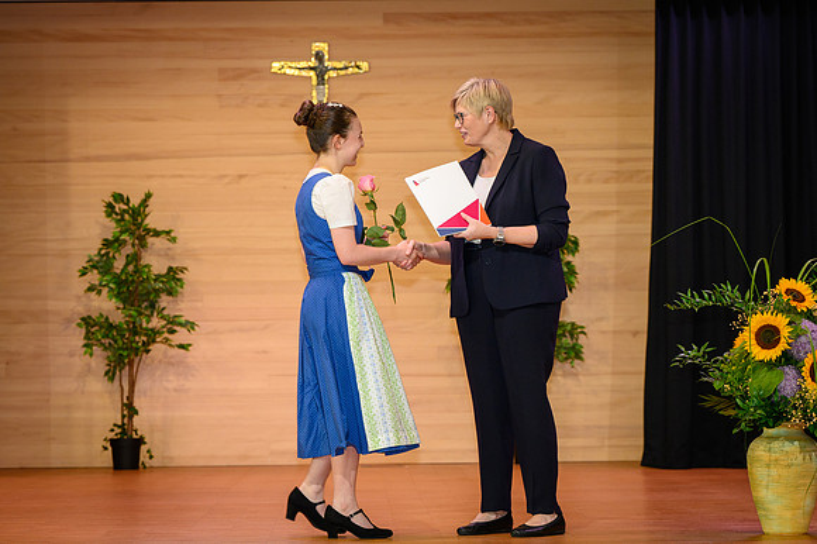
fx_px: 2889
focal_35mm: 127
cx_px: 396
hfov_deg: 16.1
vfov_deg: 10.7
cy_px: 229
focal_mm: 110
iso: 2000
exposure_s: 1/200
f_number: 5
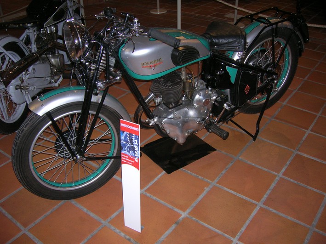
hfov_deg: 54.0
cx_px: 163
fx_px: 320
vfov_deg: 41.8
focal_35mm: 34
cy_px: 122
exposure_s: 1/60.1
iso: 101
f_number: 2.9
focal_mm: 5.7
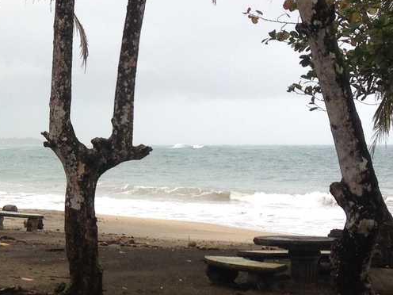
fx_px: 1283
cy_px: 175
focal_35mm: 113
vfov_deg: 13.1
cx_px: -50
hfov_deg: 16.8
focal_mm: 4.28
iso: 50
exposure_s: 1/277
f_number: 2.4
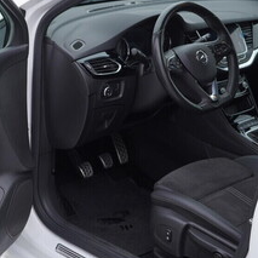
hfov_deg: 21.6
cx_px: 41
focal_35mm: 79
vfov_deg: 21.9
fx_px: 666
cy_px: 107
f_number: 3.5
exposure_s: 1/60
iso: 125
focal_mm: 24
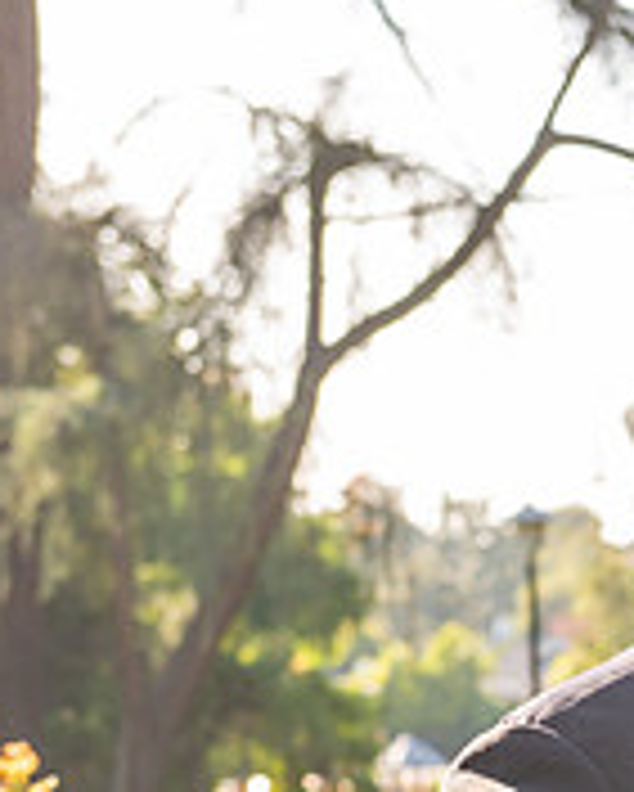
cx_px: 1030
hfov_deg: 8.7
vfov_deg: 11.0
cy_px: 848
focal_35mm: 173
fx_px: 4054
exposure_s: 1/250
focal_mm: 56
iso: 200
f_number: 5.6
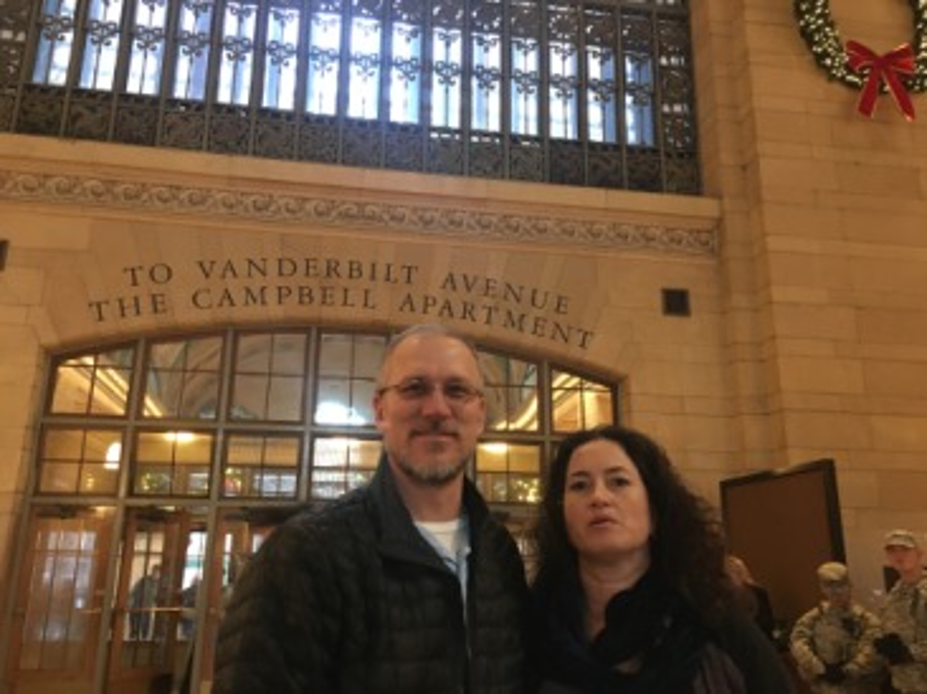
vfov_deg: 48.2
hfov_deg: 61.7
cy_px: 347
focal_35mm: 29
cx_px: 464
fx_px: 776
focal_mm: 4.15
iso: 400
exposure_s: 1/15
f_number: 2.2
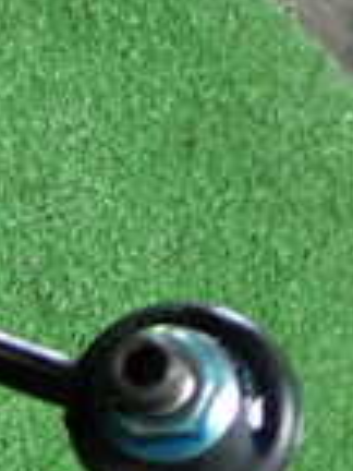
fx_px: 1700
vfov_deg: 15.8
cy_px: 285
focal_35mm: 125
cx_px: -441
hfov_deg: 10.5
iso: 250
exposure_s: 1/30
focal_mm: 5.4
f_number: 2.3
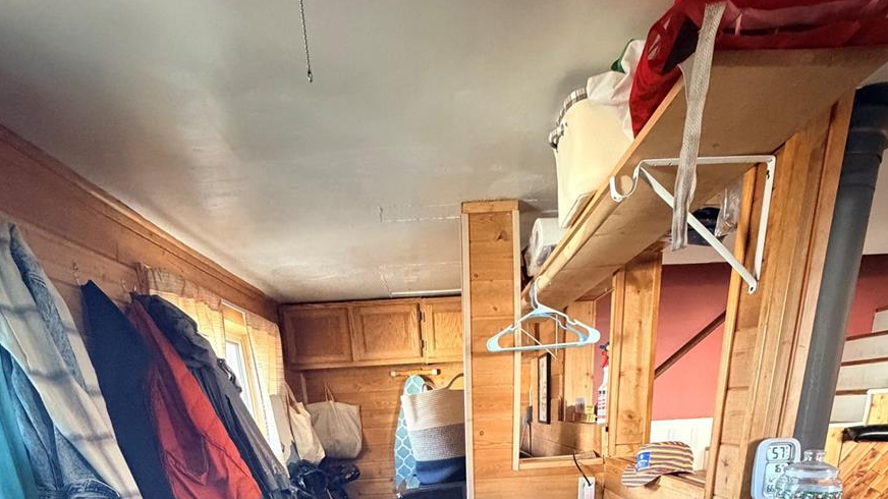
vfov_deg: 40.7
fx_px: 494
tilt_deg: -18.5
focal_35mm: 21
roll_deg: +4.0
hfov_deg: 83.9
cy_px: 573
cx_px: 447
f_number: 2.2
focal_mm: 2.22
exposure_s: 1/40
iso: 1000
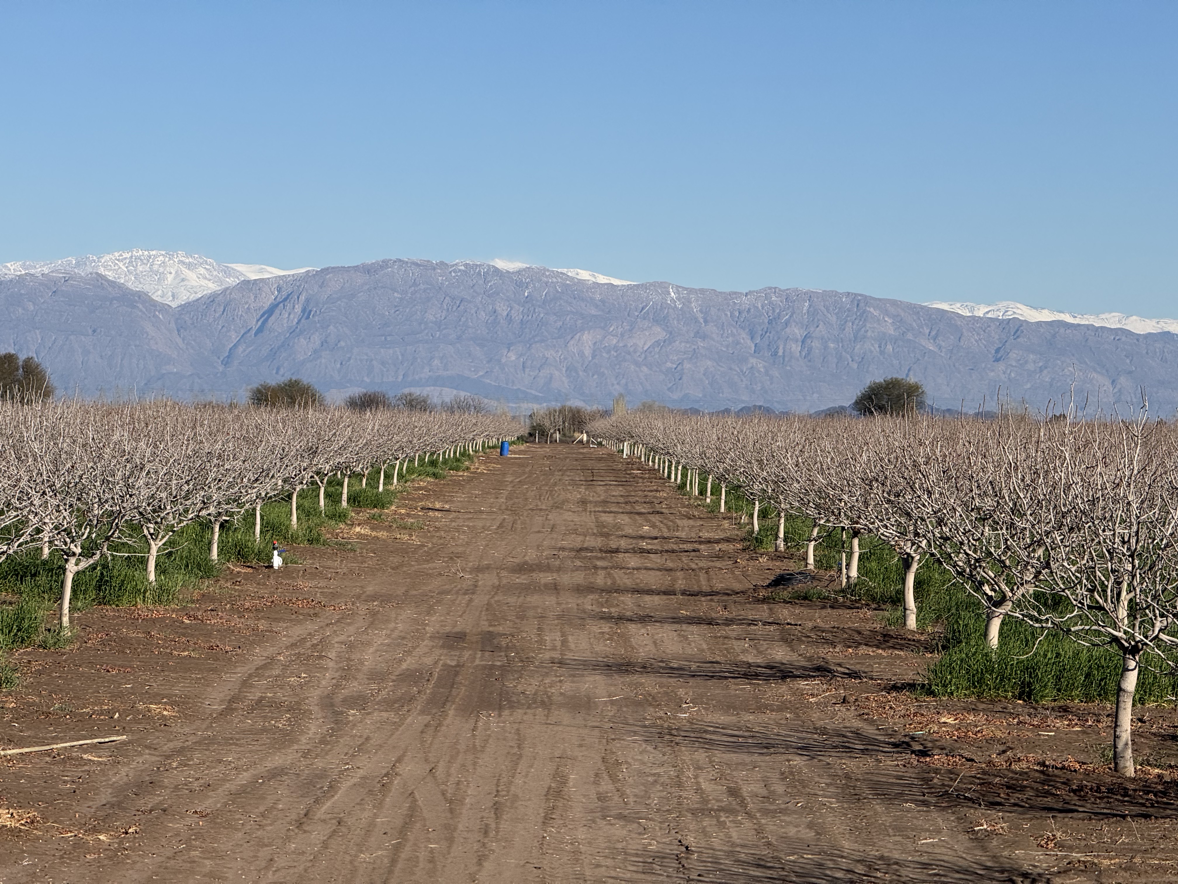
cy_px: 442
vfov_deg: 12.3
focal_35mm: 120
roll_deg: -0.1
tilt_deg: -0.5
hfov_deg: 16.4
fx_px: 4084
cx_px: 589
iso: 50
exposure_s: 1/3058
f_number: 2.8
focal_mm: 15.66
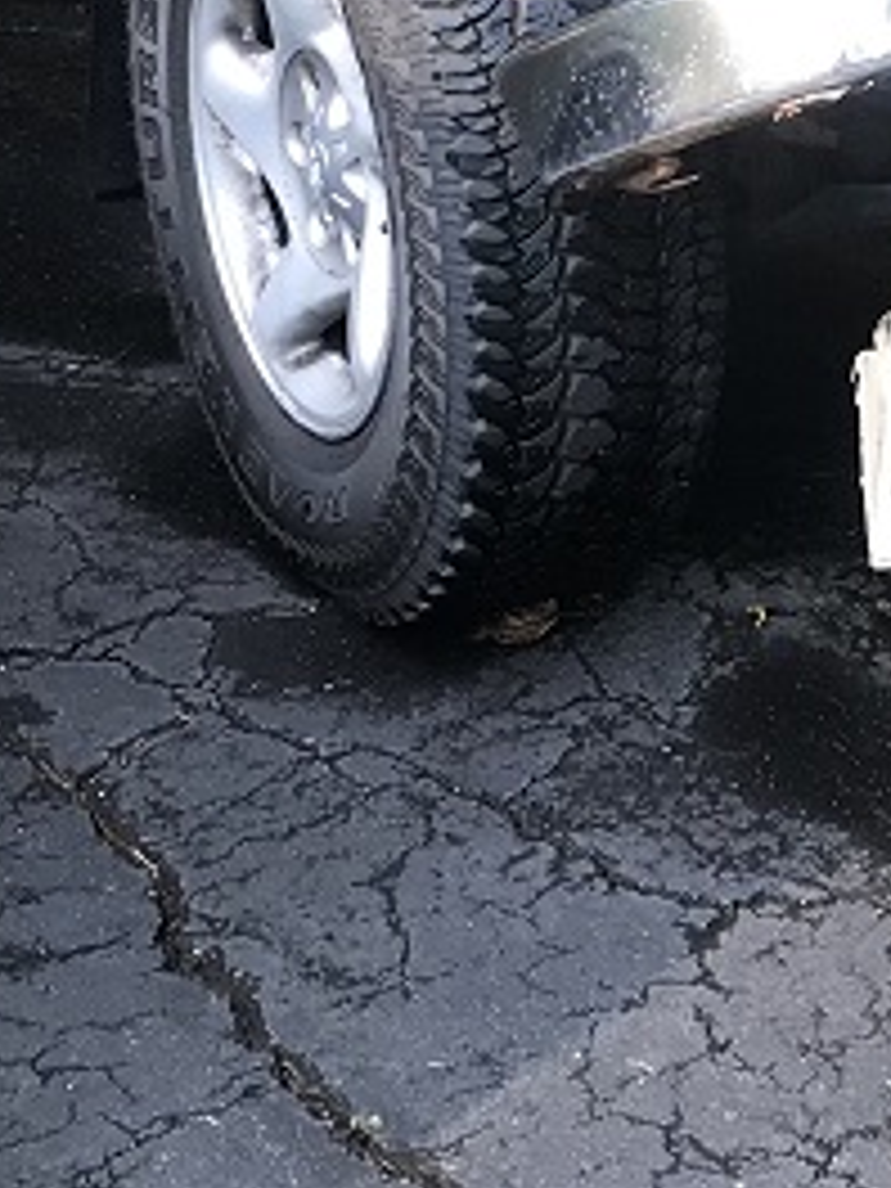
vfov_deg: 17.5
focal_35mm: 106
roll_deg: -4.9
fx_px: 3638
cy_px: -310
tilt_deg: -16.9
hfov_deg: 13.9
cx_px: 670
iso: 25
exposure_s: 1/120
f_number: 1.8
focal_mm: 3.99
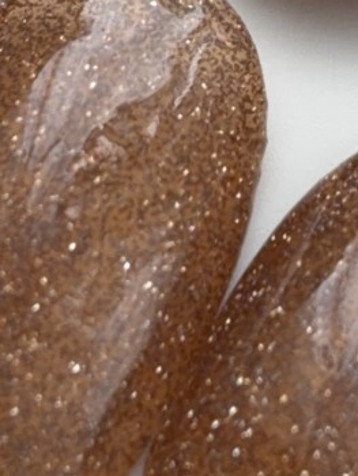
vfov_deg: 6.1
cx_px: 238
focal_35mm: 326
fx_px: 4490
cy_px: 10
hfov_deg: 4.6
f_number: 1.6
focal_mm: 5.96
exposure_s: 1/206
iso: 32
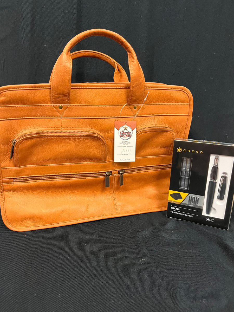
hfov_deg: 53.1
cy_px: 156
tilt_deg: -18.1
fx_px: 234
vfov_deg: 67.3
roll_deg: -0.2
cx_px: 117
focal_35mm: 26
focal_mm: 5.1
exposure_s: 1/60
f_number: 1.6
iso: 400
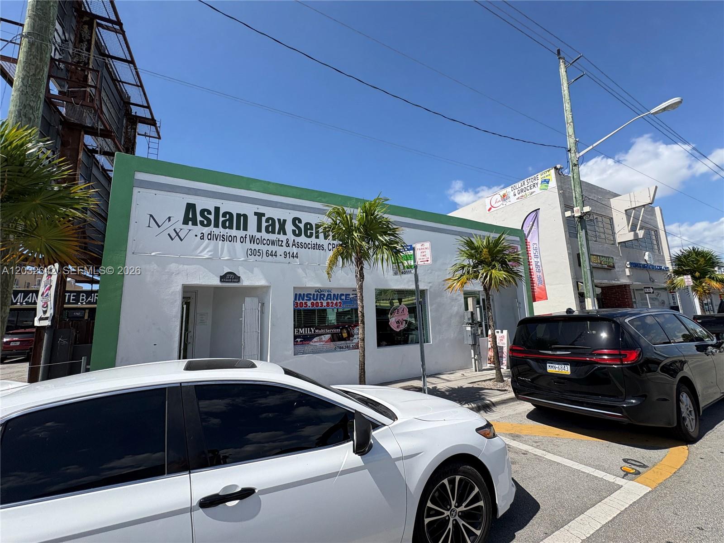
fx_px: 293
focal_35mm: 14
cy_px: 272
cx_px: 362
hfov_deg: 102.1
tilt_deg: +9.9
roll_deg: +2.4
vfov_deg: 85.7
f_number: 2.2
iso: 50
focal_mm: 2.22
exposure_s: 1/2146
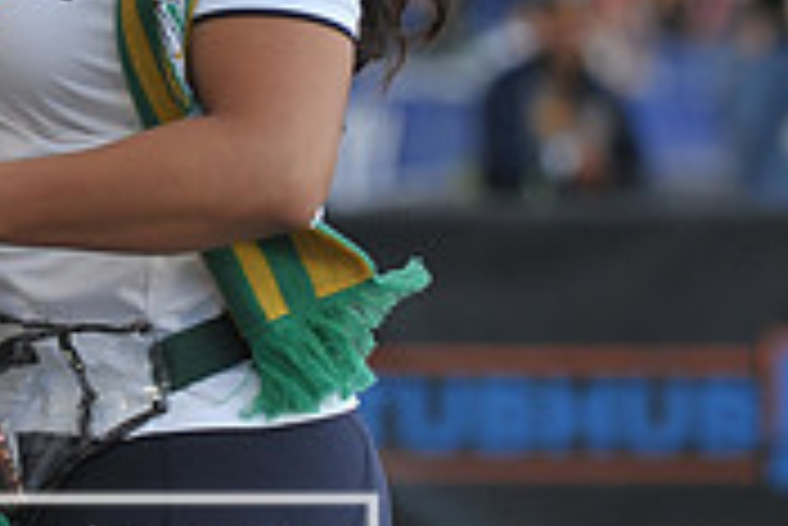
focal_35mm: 384
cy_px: -121
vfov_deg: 3.6
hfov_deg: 5.4
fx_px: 8412
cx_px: 59
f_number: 2.8
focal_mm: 116
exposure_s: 1/640
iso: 800
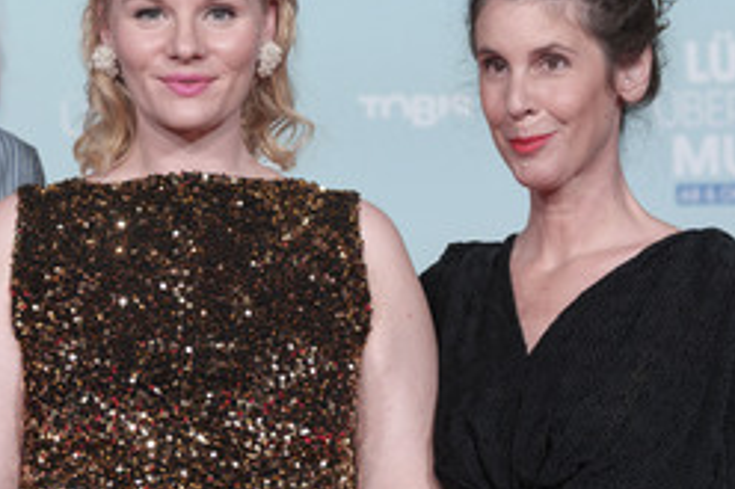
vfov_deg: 10.4
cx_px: 182
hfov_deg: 15.6
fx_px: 2673
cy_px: 190
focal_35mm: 131
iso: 500
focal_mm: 72
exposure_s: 1/160
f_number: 3.5
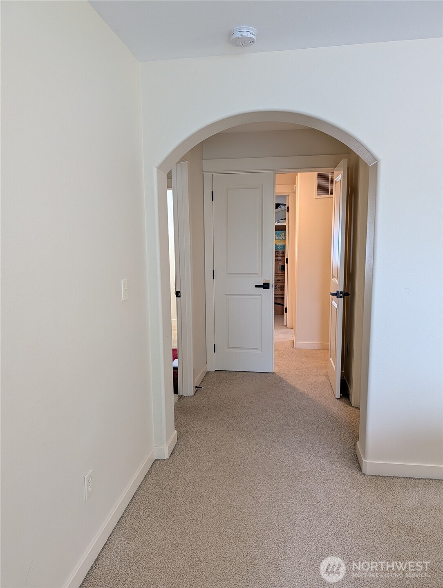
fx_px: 408
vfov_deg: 71.5
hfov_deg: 57.0
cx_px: 222
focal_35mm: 24
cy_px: 294
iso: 36
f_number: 1.68
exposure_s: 1/60
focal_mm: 6.9
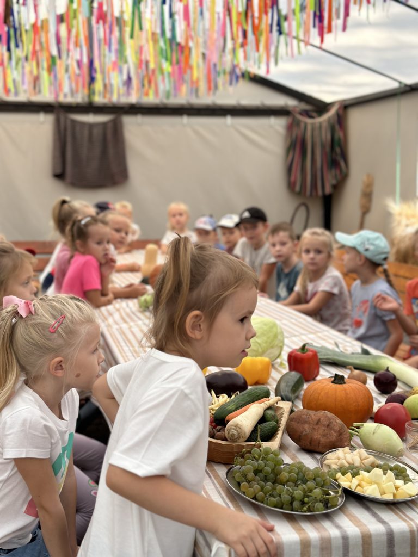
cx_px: 209
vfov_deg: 39.7
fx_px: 773
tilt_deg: -4.8
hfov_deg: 30.3
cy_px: 278
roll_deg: -0.5
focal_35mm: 48
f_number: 1.78
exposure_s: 1/127
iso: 100
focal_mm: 6.86
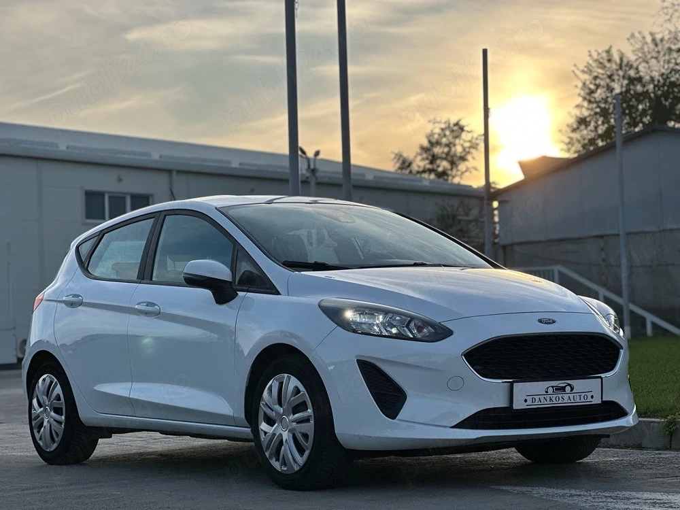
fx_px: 1513
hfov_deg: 25.3
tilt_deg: +3.0
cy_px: 255
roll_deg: +1.7
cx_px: 340
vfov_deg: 19.1
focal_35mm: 77
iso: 32
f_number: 2.8
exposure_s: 1/637
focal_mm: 9
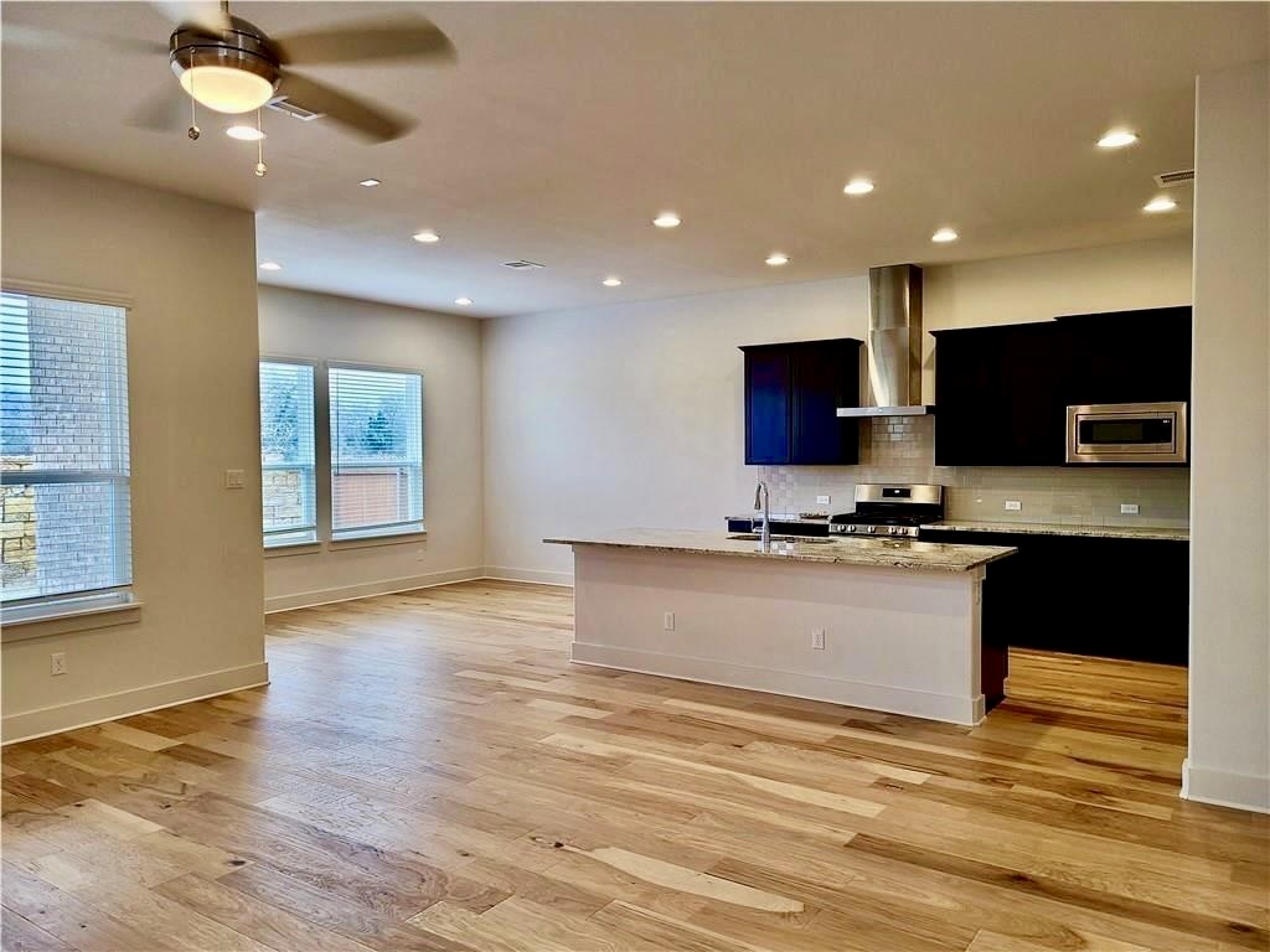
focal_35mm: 26
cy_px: 476
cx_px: 635
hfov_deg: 67.3
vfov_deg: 53.1
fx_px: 954
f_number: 1.8
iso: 64
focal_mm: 5.4
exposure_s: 1/59
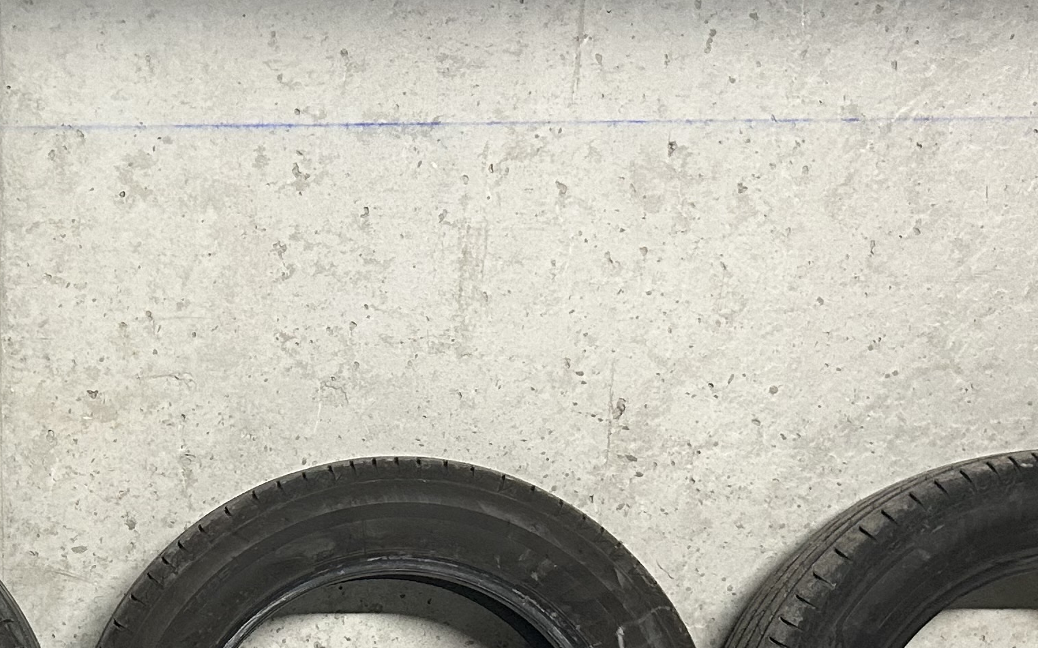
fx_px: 2065
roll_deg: -0.2
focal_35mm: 73
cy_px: 712
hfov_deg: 27.0
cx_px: 67
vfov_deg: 17.3
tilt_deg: -20.2
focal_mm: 5.7
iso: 320
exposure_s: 1/50
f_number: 1.5
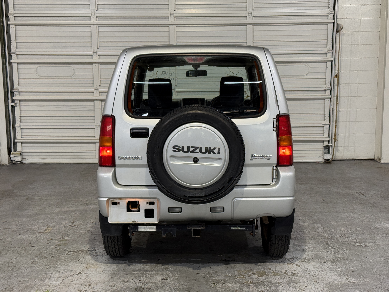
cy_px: 146
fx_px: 539
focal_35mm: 48
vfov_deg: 30.3
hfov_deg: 39.7
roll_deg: +0.2
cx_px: 194
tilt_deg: -8.2
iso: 64
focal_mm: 6.76
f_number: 1.78
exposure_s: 1/60
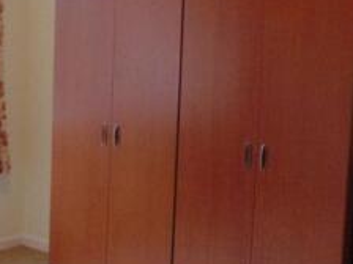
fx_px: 795
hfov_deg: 24.4
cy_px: 125
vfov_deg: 18.9
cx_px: 43
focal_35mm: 78
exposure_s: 1/30
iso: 250
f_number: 3.1
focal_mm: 5.4
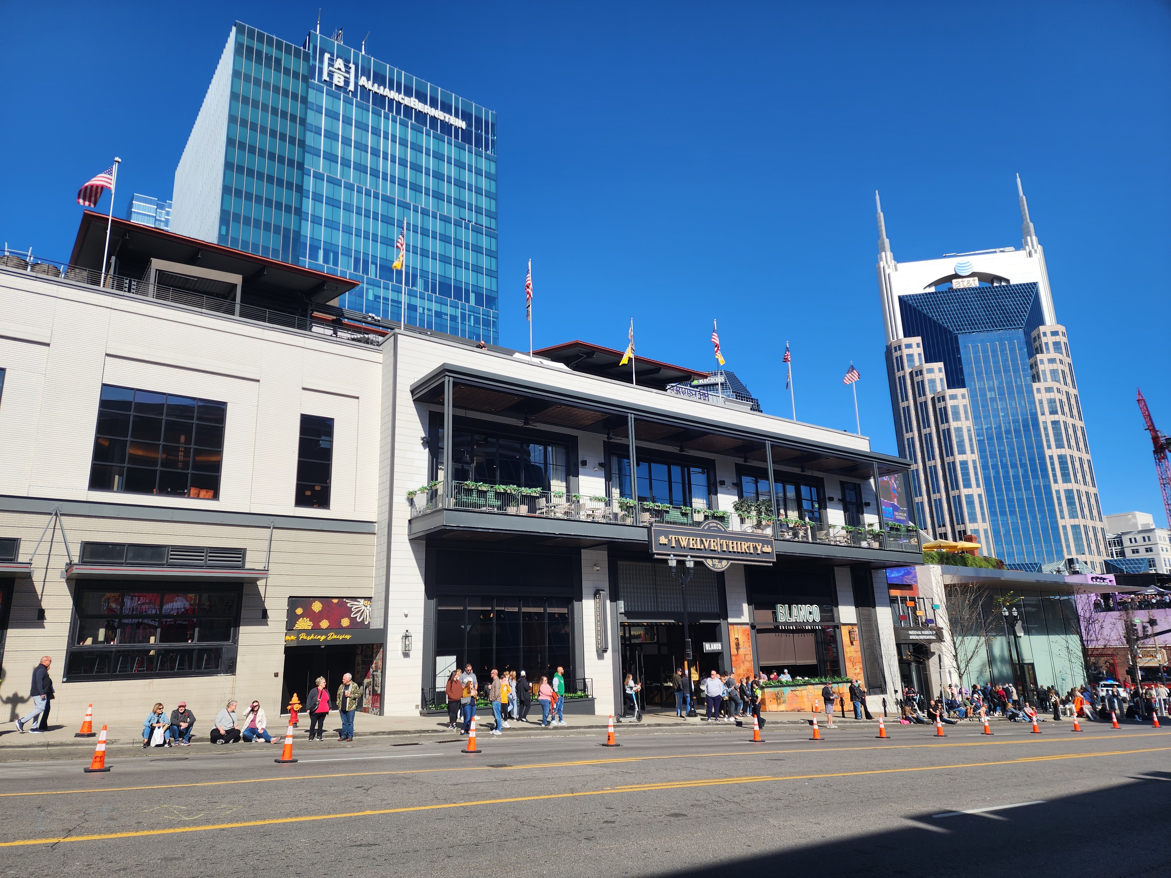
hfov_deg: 73.9
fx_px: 778
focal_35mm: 23
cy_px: 439
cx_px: 586
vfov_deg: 58.9
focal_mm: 6.4
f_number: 1.8
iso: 12
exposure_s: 1/1154
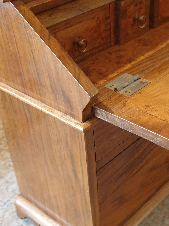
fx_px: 365
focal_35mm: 56
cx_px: 129
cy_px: 117
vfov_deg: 34.3
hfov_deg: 25.7
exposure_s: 1/25
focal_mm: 4.3
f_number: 1.5
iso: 320
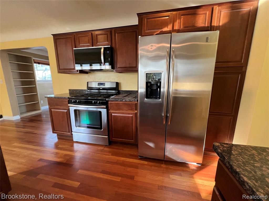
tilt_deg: -10.9
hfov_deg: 106.2
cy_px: 100
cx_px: 134
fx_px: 101
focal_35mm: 13
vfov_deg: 89.9
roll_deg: +0.2
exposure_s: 1/120
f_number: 1.8
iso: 250
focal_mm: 1.57
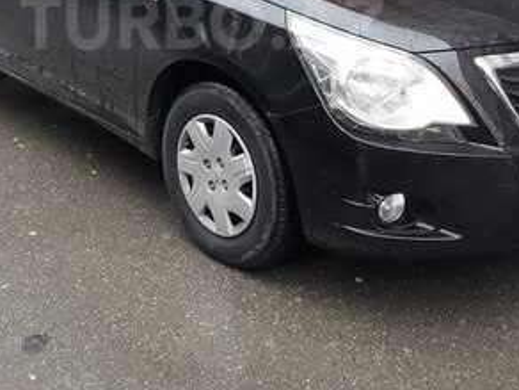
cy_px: 22
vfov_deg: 23.3
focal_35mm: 61
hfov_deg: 31.6
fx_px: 915
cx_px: 203
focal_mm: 3.6
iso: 64
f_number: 1.9
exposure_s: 1/33
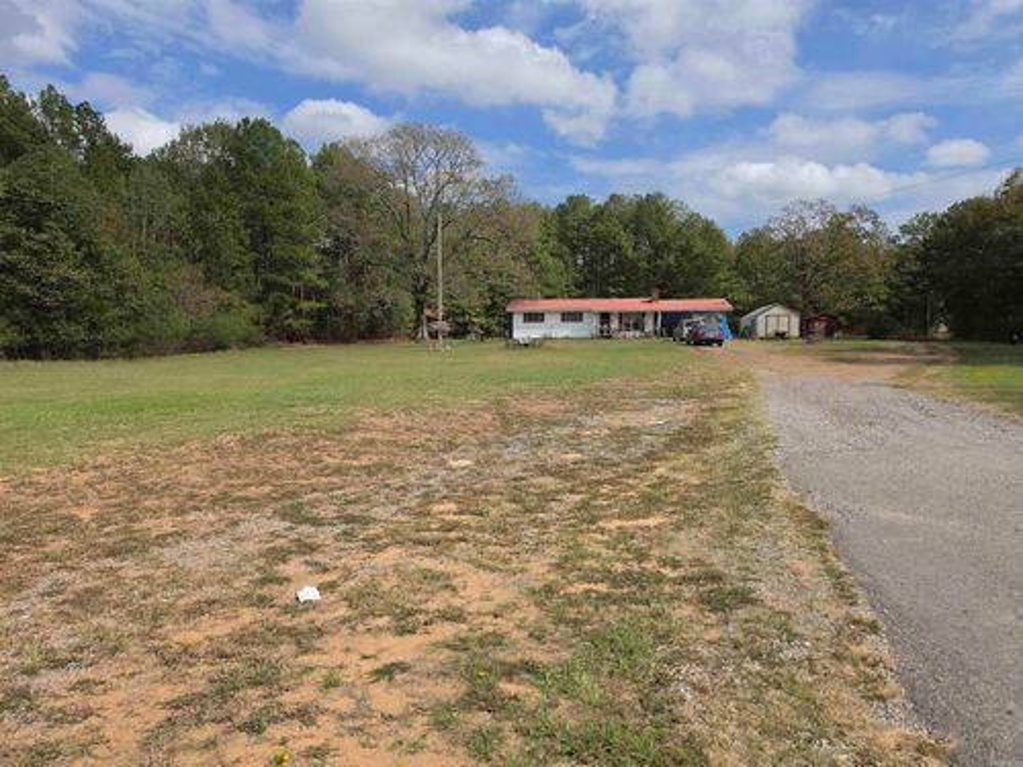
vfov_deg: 58.9
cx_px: 512
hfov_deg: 73.9
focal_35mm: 23
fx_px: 680
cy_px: 384
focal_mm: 6.5
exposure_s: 1/1235
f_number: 1.4
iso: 10
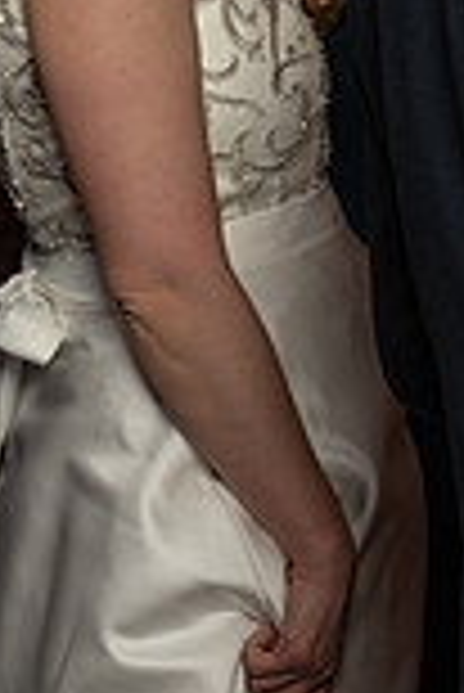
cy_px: 75
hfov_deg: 8.4
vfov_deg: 13.7
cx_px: 1190
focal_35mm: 148
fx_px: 2855
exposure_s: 1/200
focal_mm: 37
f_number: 5.6
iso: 2000
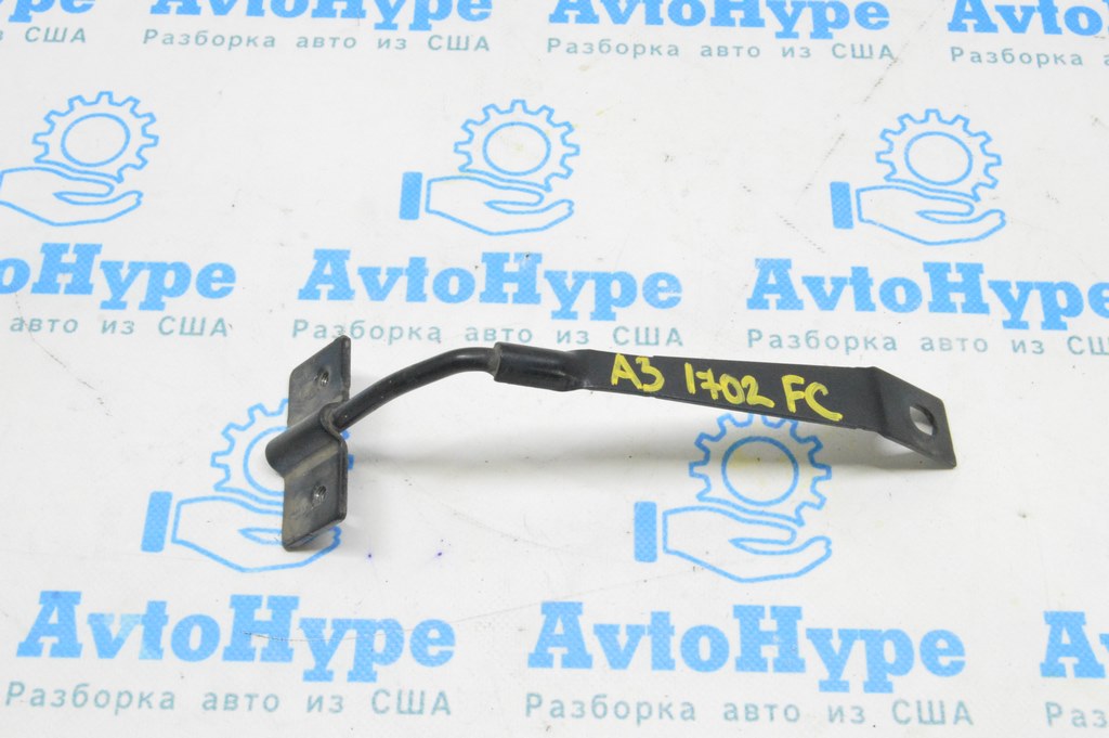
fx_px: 1477
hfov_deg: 41.1
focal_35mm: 48
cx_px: 554
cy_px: 369
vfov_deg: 28.0
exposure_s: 1/15
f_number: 20
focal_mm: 32
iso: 6400
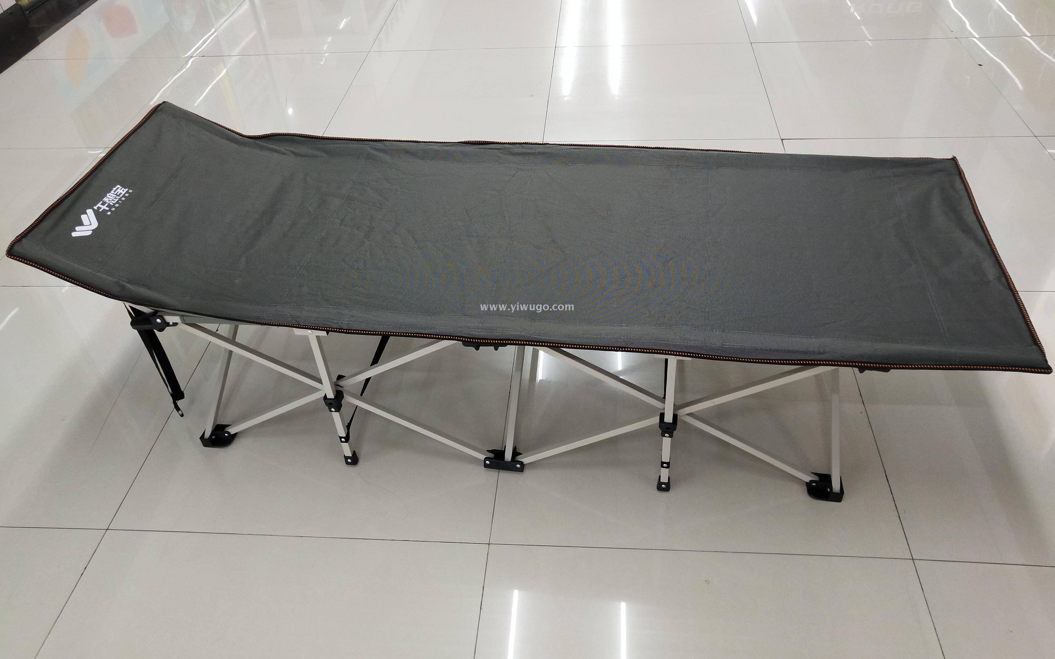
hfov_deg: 59.7
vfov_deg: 39.4
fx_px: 920
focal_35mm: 32
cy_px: 306
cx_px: 527
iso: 169
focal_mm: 3.95
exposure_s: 1/50
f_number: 1.8
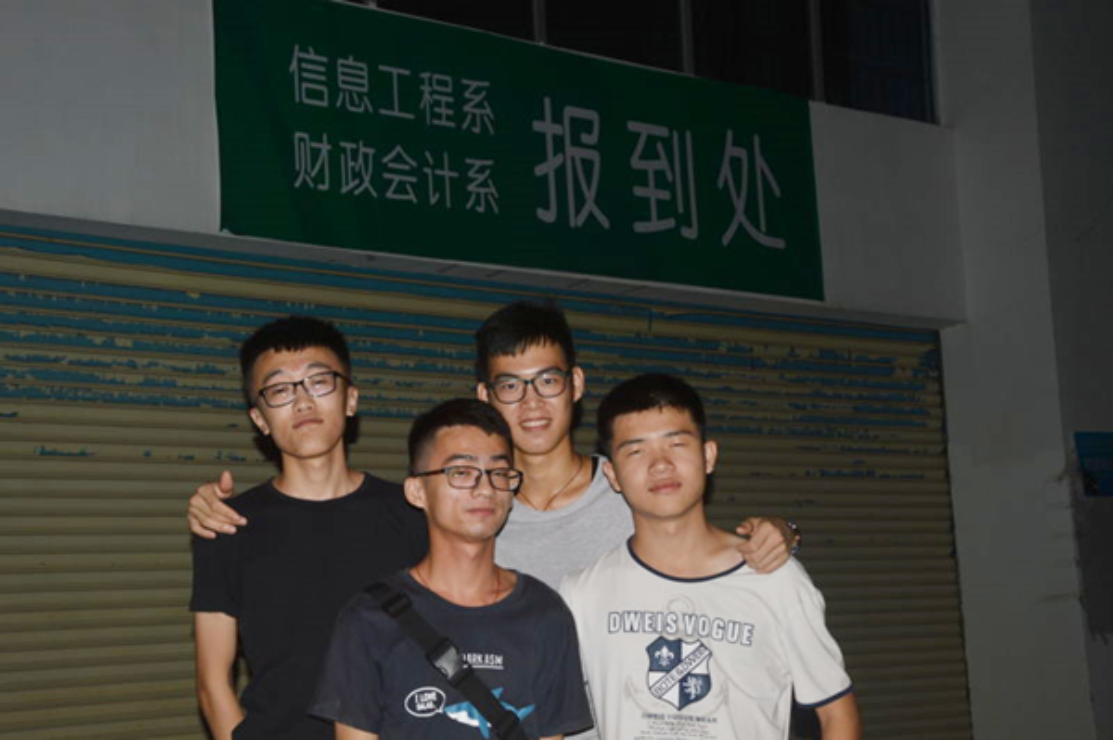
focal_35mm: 57
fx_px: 1761
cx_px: 556
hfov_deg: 35.1
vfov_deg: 23.7
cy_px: 370
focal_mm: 38
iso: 100
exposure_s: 1/40
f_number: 6.3
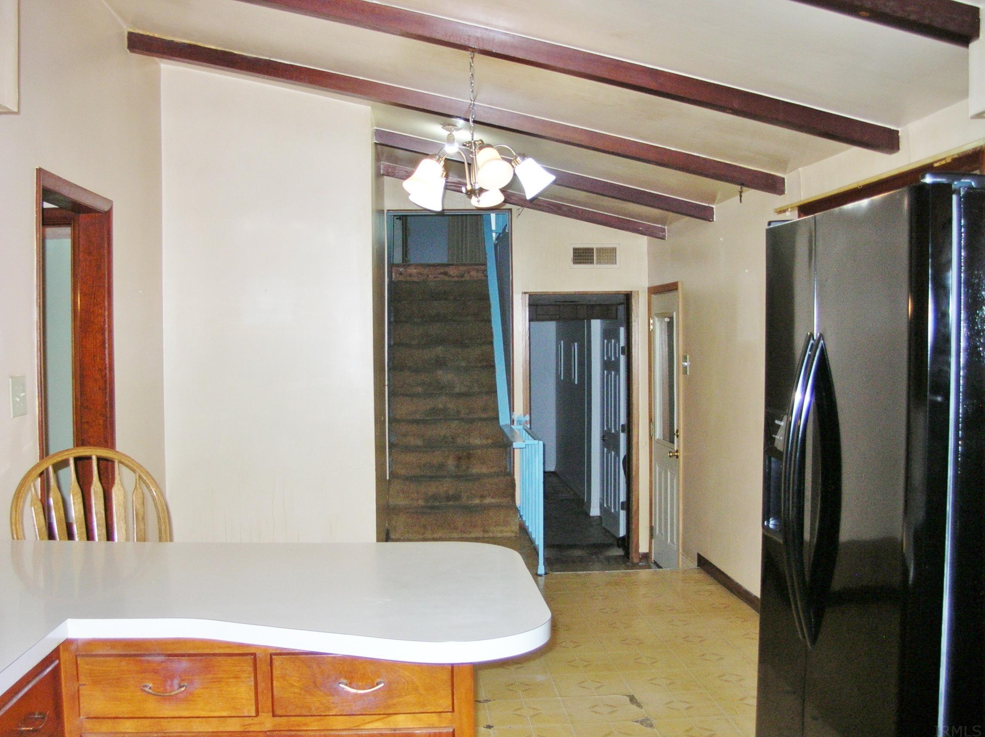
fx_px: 1024
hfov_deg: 51.4
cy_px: 368
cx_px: 492
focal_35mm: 36
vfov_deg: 39.6
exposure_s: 1/60.1
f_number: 2.7
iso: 83
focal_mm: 6
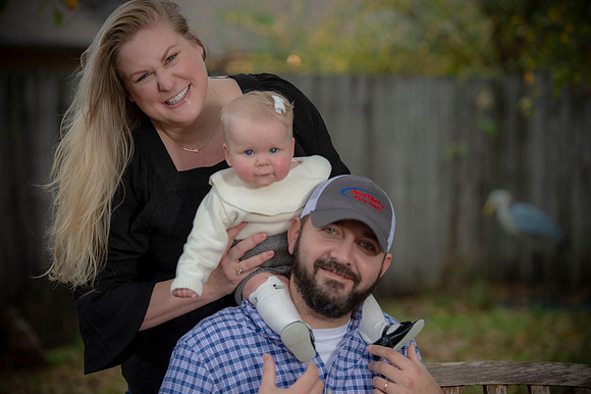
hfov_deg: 18.3
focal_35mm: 112
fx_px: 1838
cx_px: 296
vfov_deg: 12.2
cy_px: 197
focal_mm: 112
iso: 160
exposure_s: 1/200
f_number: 3.5
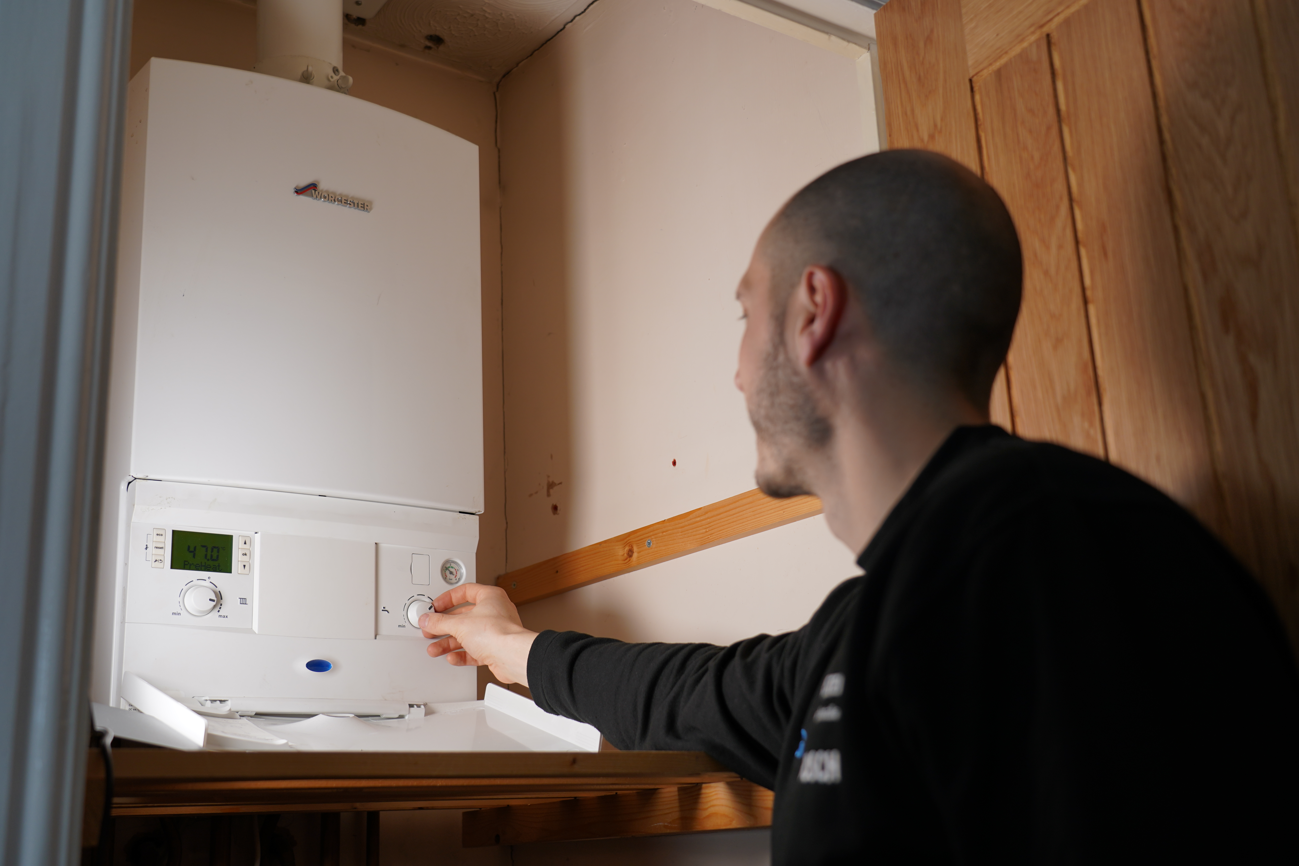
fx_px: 1371
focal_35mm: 38
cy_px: 433
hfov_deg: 50.7
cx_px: 650
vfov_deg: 35.1
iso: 200
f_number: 4
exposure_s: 1/125
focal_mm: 38
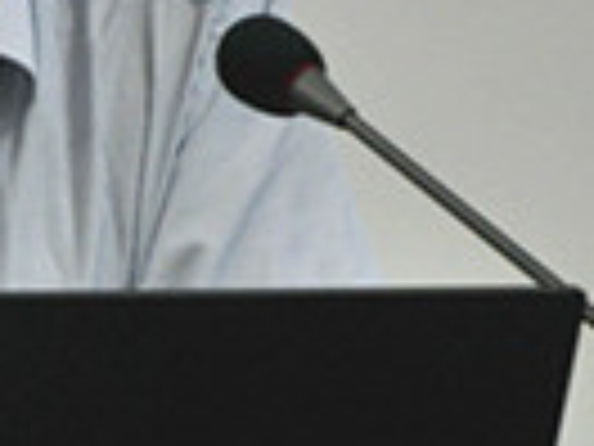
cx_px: -310
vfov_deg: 2.7
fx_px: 9578
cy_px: 158
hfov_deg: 3.5
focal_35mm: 558
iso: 250
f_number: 5.6
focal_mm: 85
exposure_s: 1/25
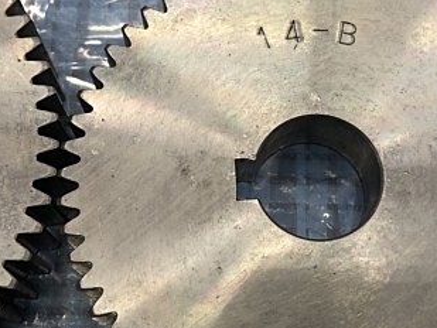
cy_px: 180
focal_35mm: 58
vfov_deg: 25.2
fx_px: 732
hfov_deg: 33.1
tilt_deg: -75.0
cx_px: 267
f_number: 1.8
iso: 32
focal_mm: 3.99
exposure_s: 1/30
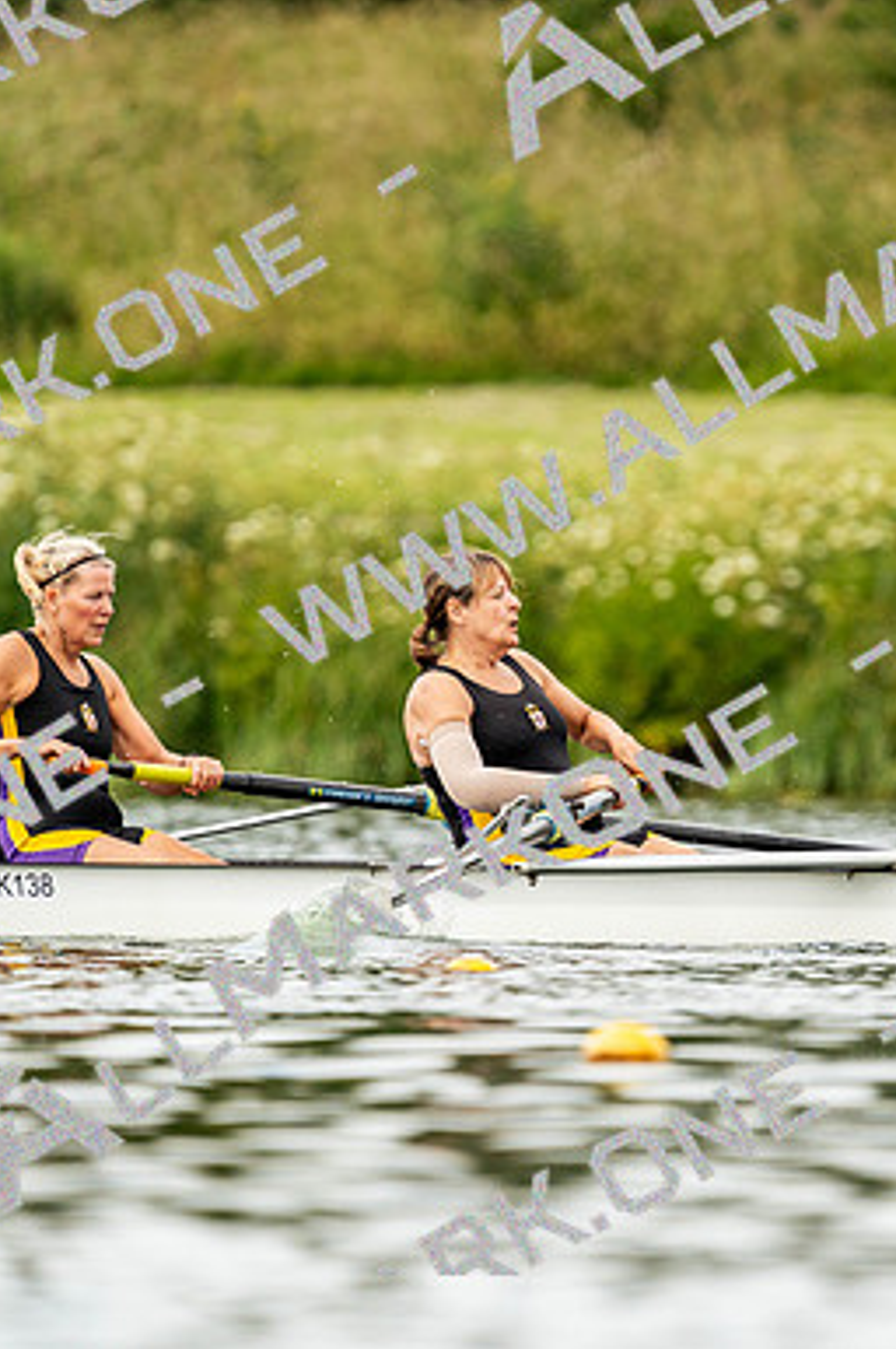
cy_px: 674
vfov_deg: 2.3
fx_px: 33845
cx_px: 693
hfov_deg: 1.5
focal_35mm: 905
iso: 500
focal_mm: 600
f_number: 6.3
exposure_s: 1/2000
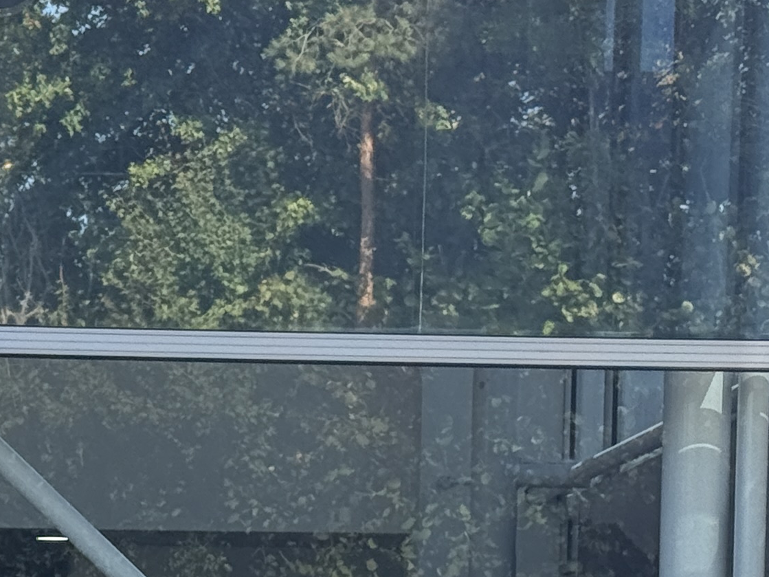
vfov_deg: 8.4
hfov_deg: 11.4
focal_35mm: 173
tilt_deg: -0.7
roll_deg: -1.1
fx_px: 3843
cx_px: 103
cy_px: 816
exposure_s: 1/2273
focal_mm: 6.76
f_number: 1.78
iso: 80
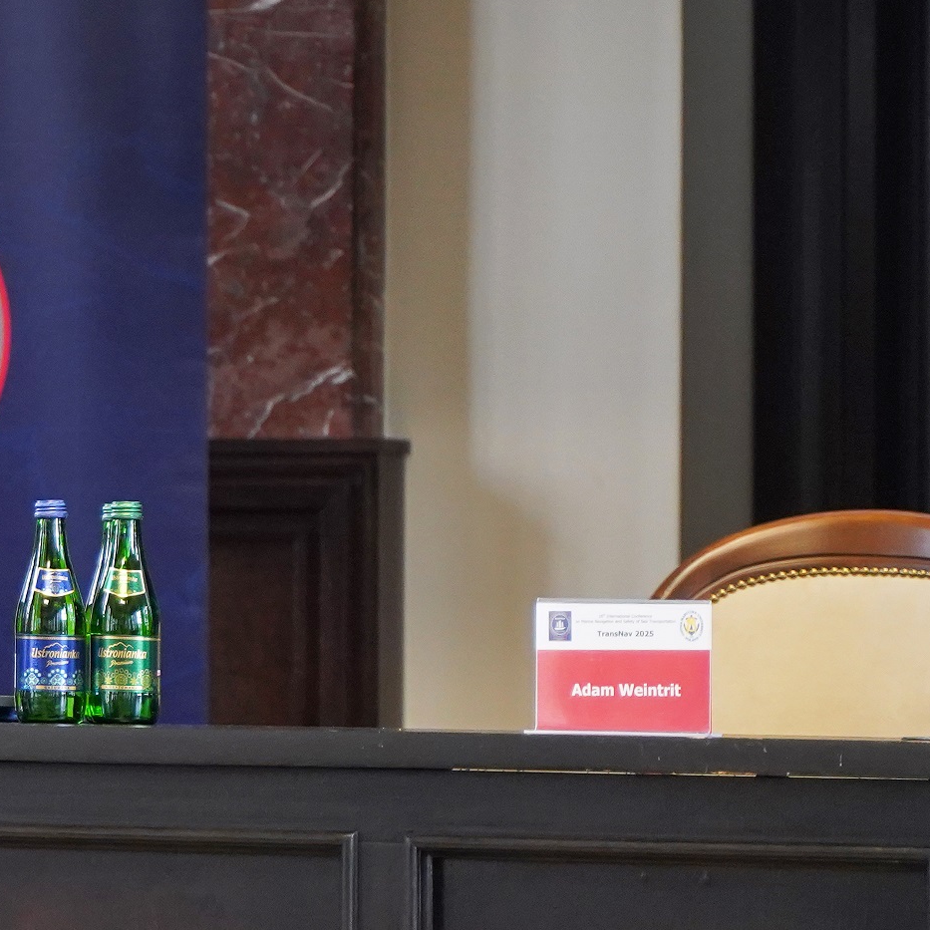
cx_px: -239
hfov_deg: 8.4
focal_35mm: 205
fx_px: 6231
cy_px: 333
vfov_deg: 8.5
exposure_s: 1/200
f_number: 2.8
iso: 2500
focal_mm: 75
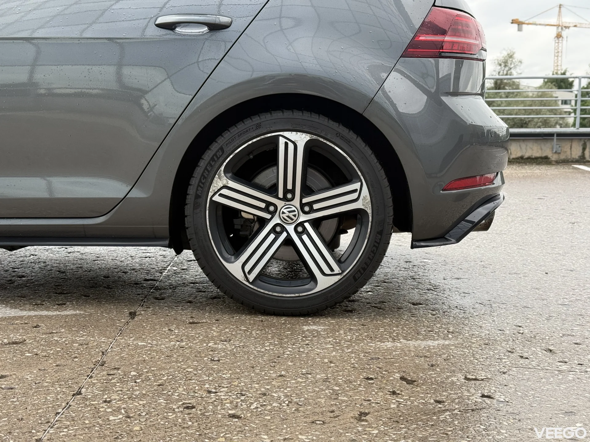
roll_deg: +0.6
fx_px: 818
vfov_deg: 30.3
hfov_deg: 39.7
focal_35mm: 48
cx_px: 295
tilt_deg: -6.2
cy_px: 221
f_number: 1.78
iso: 64
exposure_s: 1/382
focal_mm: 6.76
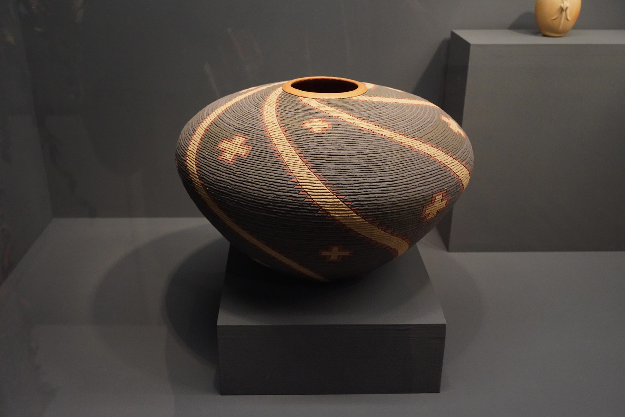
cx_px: 312
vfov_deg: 35.1
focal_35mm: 38
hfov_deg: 50.7
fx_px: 660
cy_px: 208
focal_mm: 38
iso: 8000
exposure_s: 1/100
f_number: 8
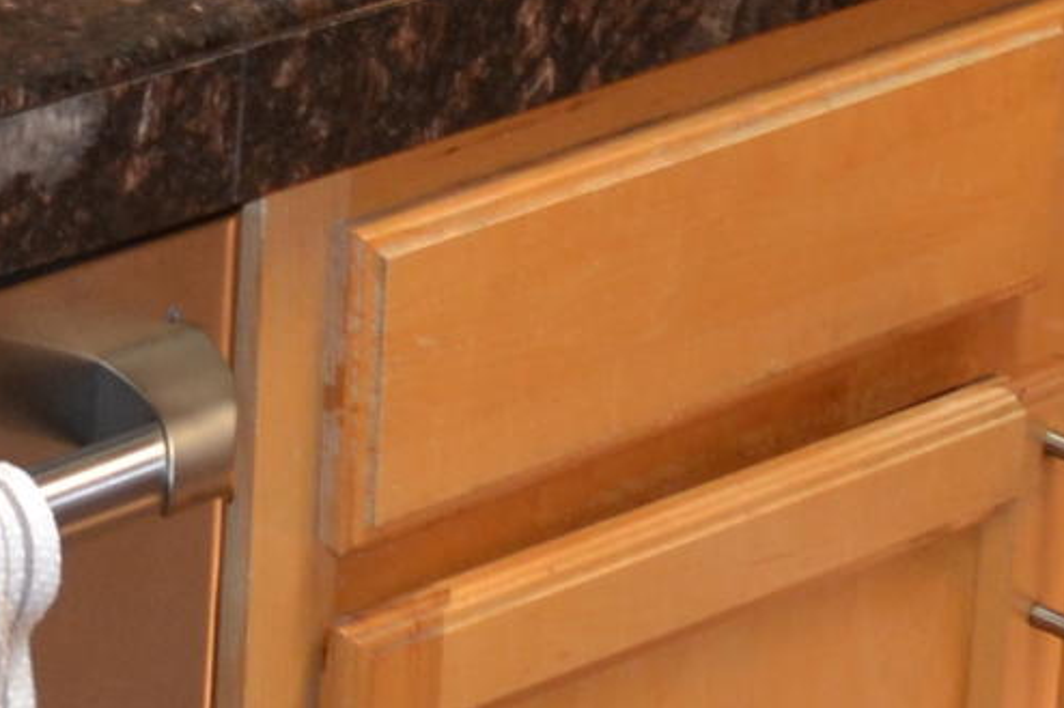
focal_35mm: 164
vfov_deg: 7.9
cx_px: -340
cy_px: -837
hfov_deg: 12.1
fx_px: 4845
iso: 400
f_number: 3.5
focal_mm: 18
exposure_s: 1/60
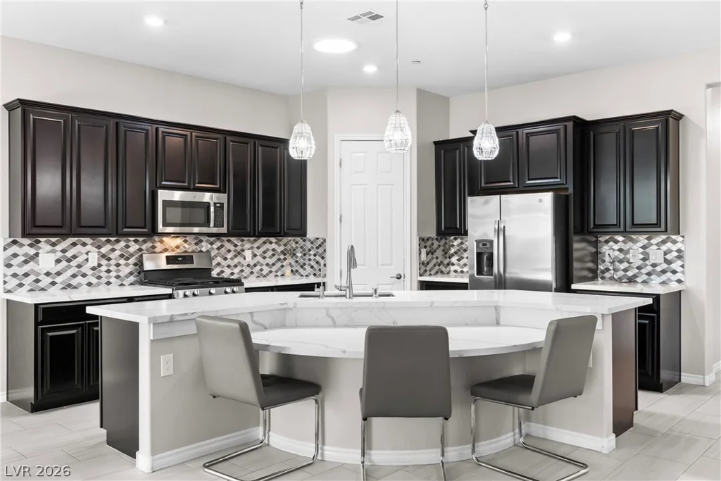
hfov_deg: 61.9
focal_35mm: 30
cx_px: 360
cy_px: 240
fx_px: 601
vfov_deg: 43.6
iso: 400
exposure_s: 1/5
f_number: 8
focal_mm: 20
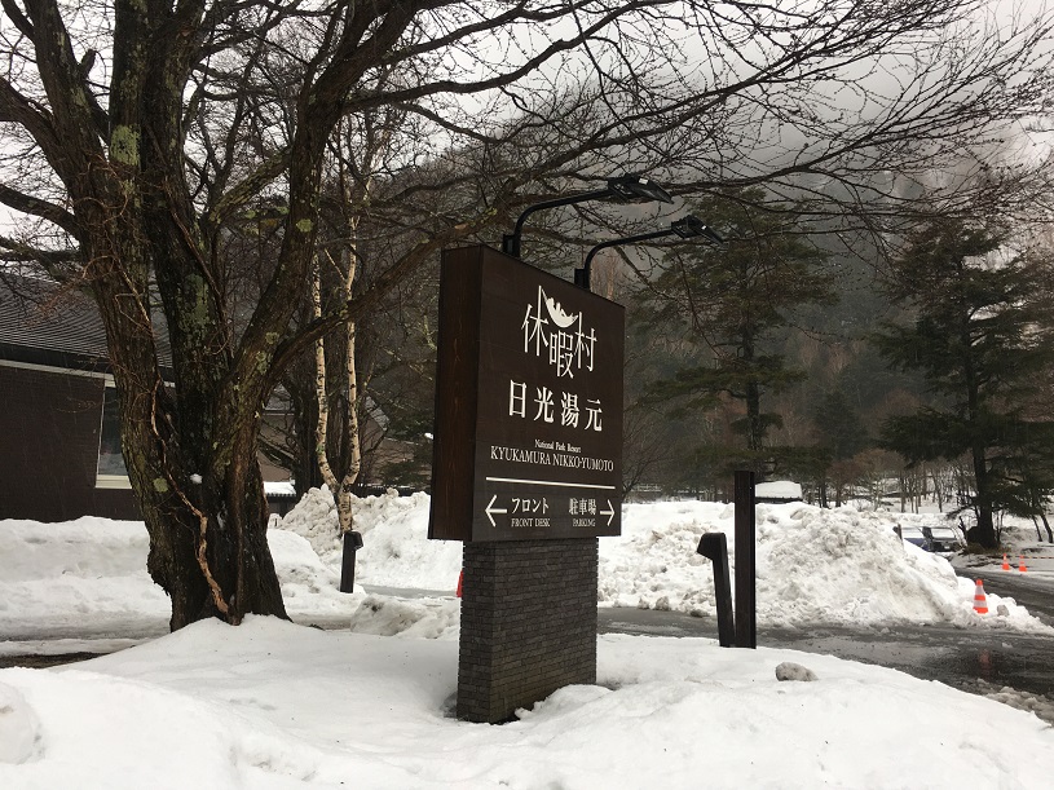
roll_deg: -1.7
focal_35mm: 29
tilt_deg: +5.8
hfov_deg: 61.7
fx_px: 883
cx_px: 527
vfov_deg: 48.2
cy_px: 395
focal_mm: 4.15
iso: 32
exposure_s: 1/120
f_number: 2.2
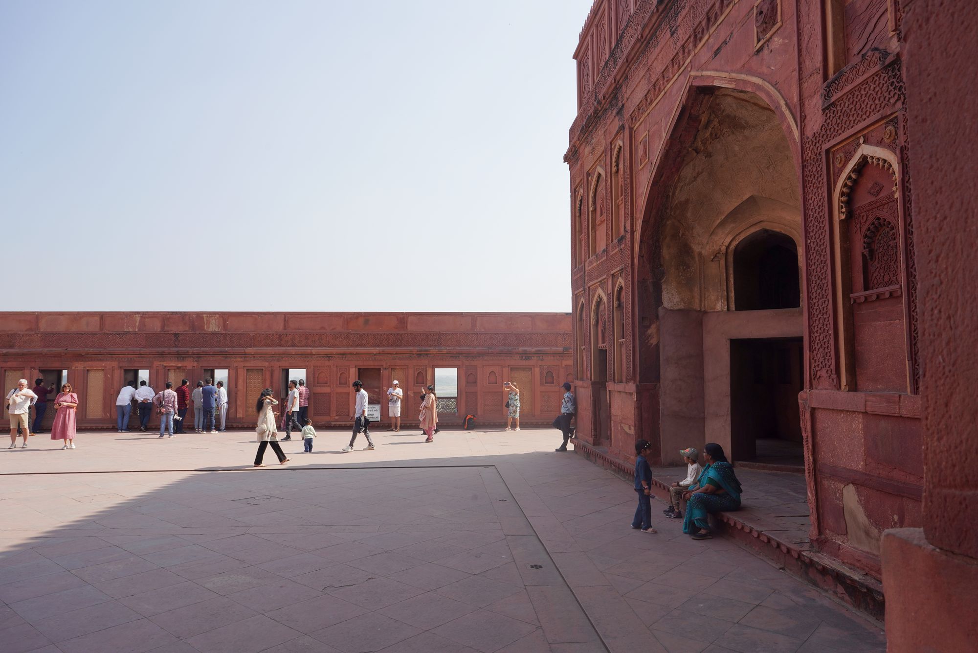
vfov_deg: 53.1
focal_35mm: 24
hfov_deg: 73.7
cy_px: 326
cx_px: 489
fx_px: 652
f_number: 13
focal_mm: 24
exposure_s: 1/100
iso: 100
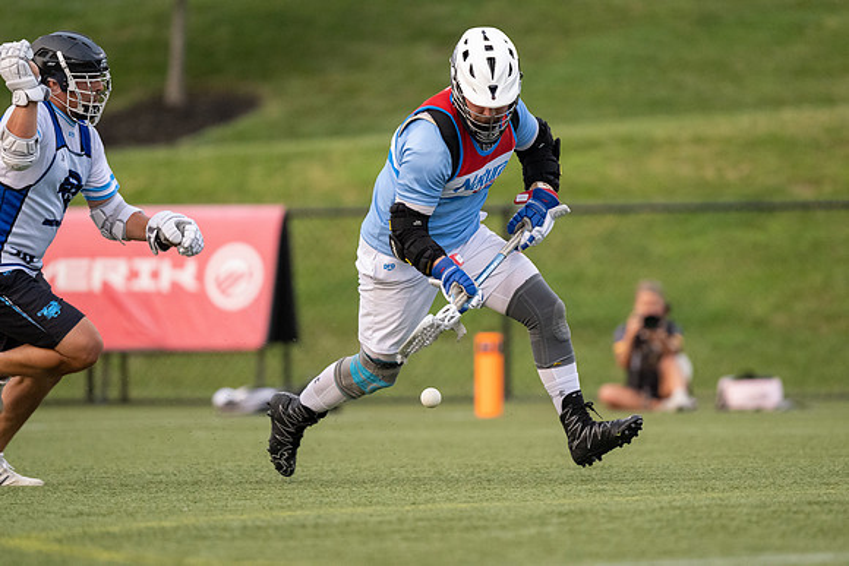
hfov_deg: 4.1
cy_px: 283
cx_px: 424
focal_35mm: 500
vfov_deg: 2.8
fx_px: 11794
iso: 4500
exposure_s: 1/1000
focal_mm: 500
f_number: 5.6
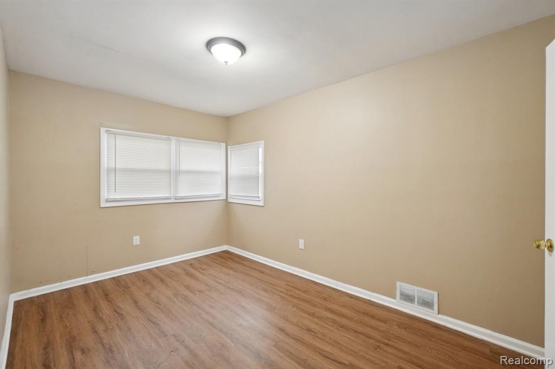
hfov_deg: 100.4
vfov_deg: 77.3
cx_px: 278
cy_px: 184
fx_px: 231
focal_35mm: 15
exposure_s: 1/30
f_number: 8
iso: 1600
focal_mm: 10
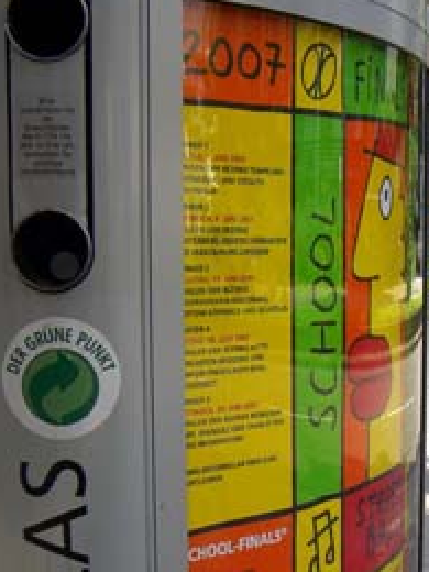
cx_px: 364
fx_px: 1206
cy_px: 418
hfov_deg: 19.9
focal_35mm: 73
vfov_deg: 26.4
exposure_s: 1/160
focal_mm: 6.2
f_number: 4.3
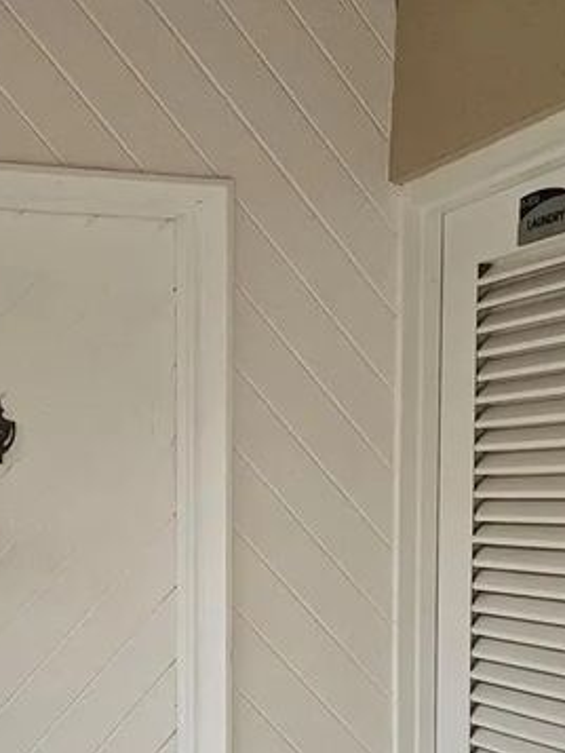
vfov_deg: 34.0
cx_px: 101
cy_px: 592
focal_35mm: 55
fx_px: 1196
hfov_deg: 26.0
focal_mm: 6.3
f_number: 1.7
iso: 16
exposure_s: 1/60
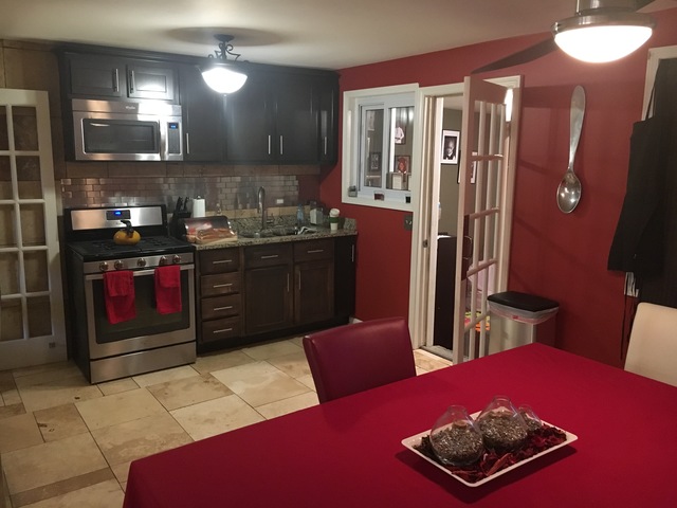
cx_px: 338
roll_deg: -0.6
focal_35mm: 29
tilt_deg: -11.4
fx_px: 567
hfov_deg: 61.7
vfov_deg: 48.2
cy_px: 254
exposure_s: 1/15
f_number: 2.2
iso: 320
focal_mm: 4.15
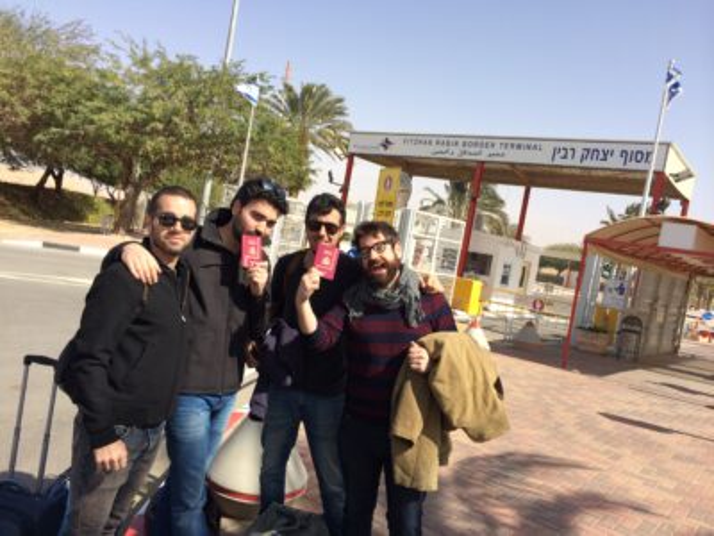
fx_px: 619
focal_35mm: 30
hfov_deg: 60.0
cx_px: 357
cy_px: 268
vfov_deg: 46.8
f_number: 2.2
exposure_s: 1/1953
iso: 40
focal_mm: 4.12
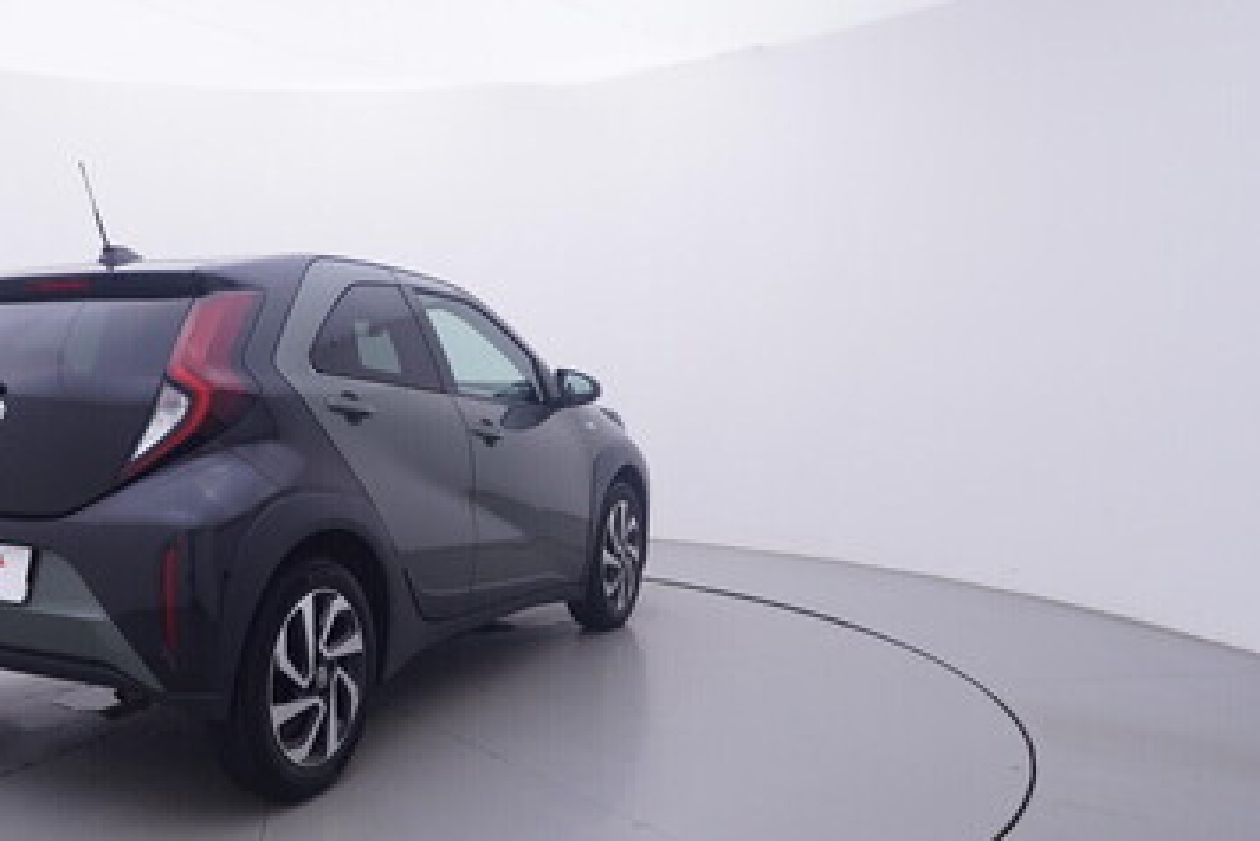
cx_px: 318
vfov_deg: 38.1
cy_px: 420
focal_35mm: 35
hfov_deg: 52.4
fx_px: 1217
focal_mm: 15
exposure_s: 1/80
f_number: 5
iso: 200
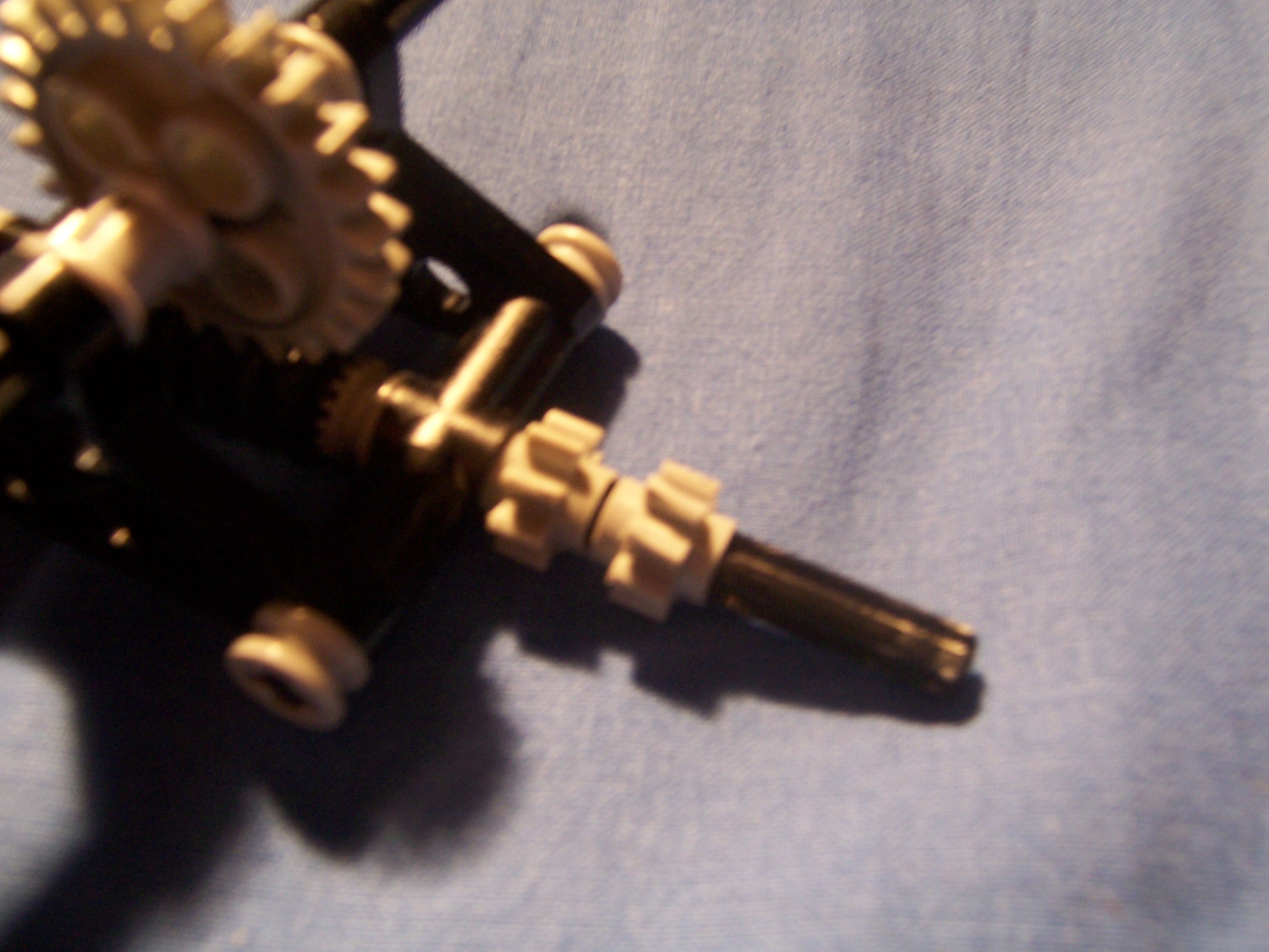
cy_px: 476
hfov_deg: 55.4
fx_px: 1210
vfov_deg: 42.9
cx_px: 634
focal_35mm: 33
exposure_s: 1/15
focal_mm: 5.5
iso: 140
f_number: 3.4
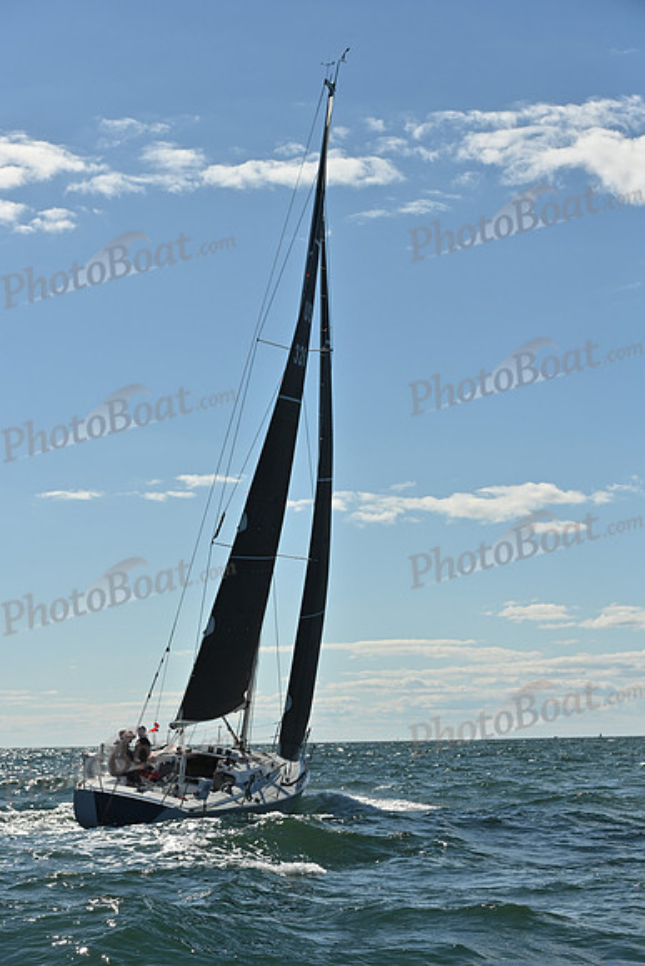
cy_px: 483
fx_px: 1880
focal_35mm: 70
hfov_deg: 19.5
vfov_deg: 28.8
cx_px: 322
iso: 320
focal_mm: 70
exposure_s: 1/3200
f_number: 7.1
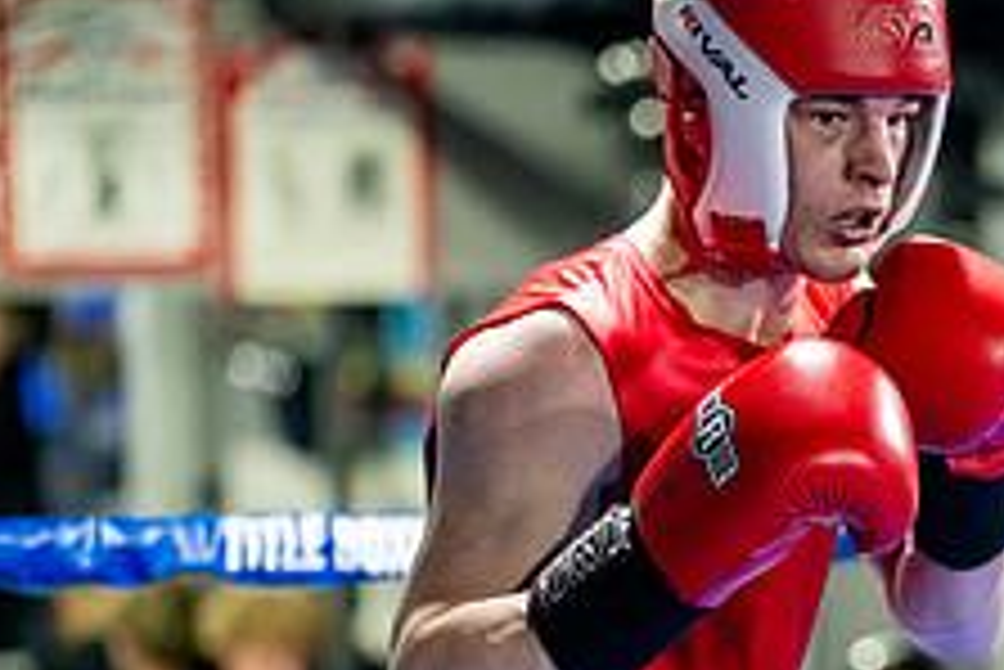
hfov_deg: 8.7
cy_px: 686
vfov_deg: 5.9
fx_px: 6530
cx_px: 1108
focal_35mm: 234
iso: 6400
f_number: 2
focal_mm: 90
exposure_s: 1/1000
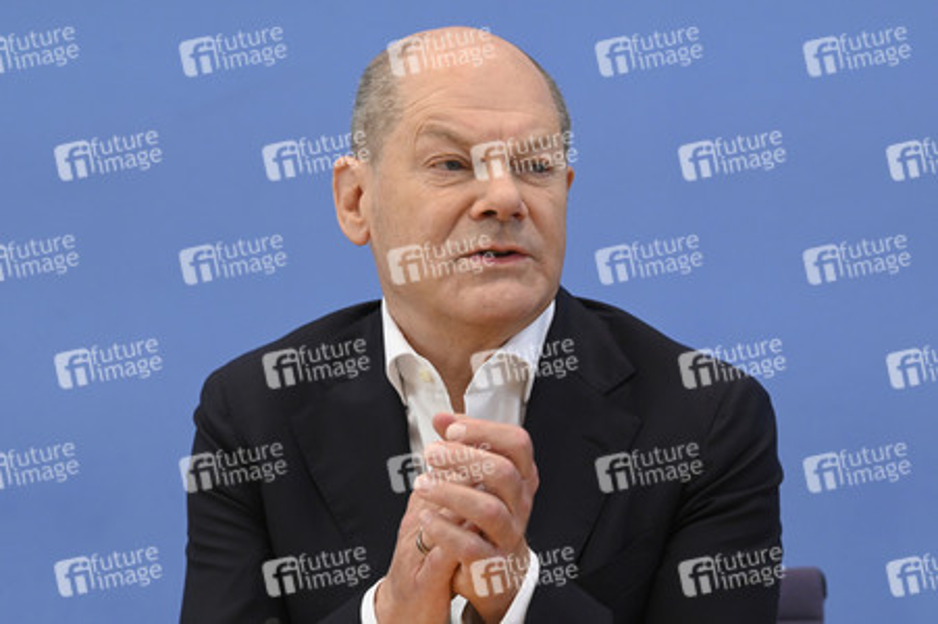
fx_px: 2916
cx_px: 469
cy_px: 312
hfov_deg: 18.3
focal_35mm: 112
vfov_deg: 12.2
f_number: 6.3
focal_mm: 112
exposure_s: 1/500
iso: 3200
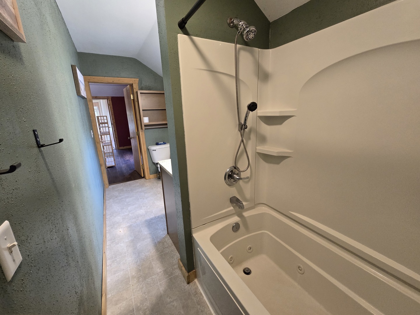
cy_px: 158
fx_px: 158
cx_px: 210
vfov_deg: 89.9
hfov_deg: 106.2
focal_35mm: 13
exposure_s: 1/60
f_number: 2.2
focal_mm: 2.2
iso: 500
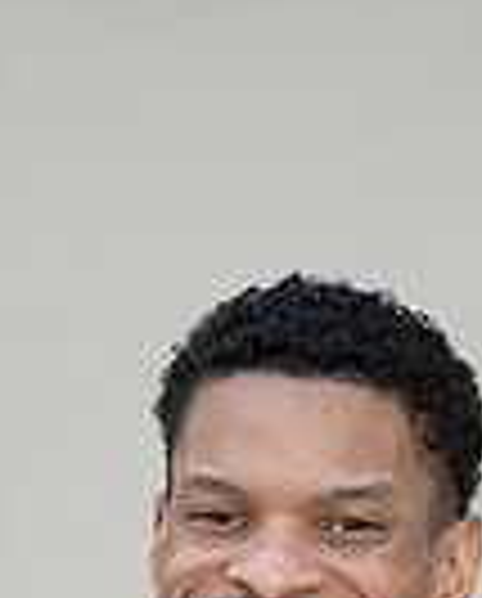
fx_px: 5456
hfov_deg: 5.1
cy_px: 742
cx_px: 275
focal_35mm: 307
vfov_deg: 6.2
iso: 200
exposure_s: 1/800
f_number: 2.8
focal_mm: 97
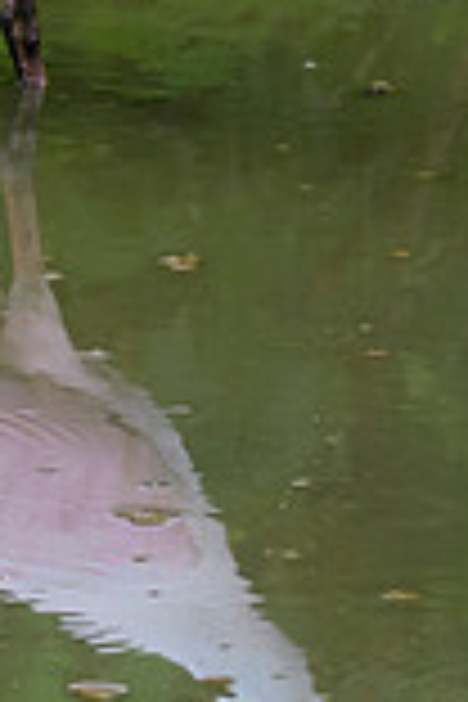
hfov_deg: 1.0
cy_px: -310
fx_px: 25582
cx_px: 161
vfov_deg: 1.6
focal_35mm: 1312
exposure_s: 1/125
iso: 1000
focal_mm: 165
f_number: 8
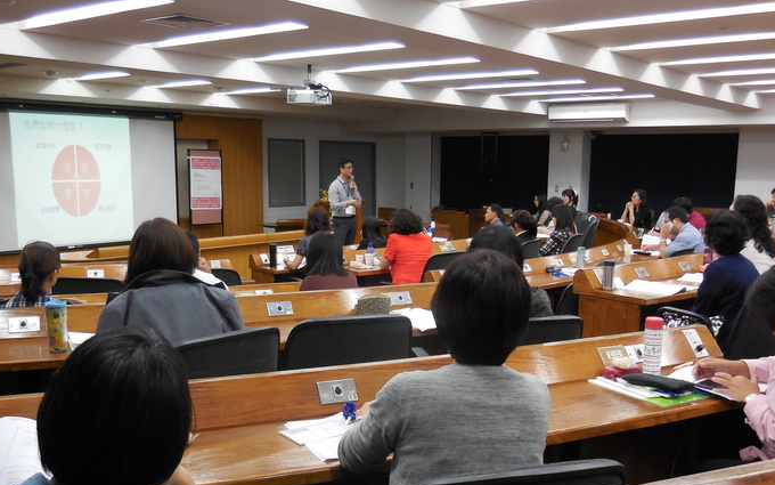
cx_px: 381
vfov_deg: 35.2
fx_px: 760
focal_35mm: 36
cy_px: 298
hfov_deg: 54.0
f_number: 3.7
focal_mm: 5.9
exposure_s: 1/30
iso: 400
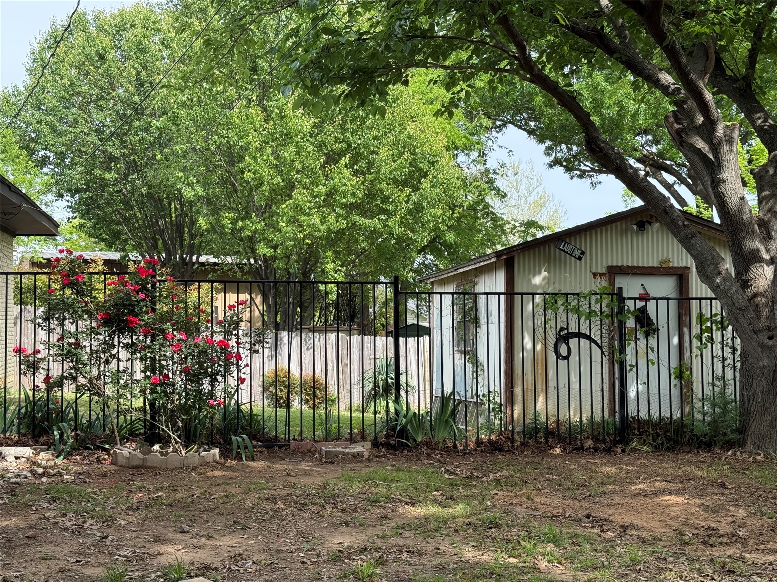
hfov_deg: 39.7
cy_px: 291
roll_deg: +0.8
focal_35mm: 48
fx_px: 1077
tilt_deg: +2.5
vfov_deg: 30.3
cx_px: 388
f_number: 1.78
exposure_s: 1/1456
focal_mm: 6.76
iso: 80
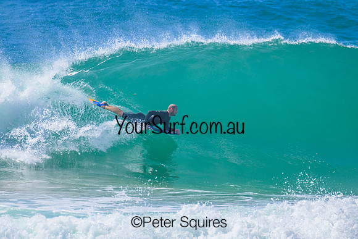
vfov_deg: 1.7
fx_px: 7957
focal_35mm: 800
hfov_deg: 2.6
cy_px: 120
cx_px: 179
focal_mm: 800
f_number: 11
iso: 1250
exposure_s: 1/2000
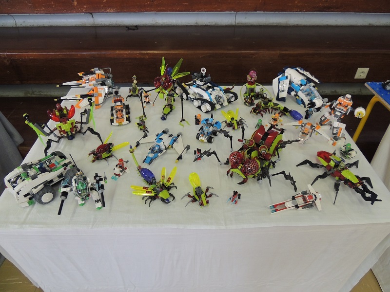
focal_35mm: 24
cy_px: 146
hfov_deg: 71.6
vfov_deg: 56.8
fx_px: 270
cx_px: 195
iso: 360
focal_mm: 4.3
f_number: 3
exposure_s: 1/30
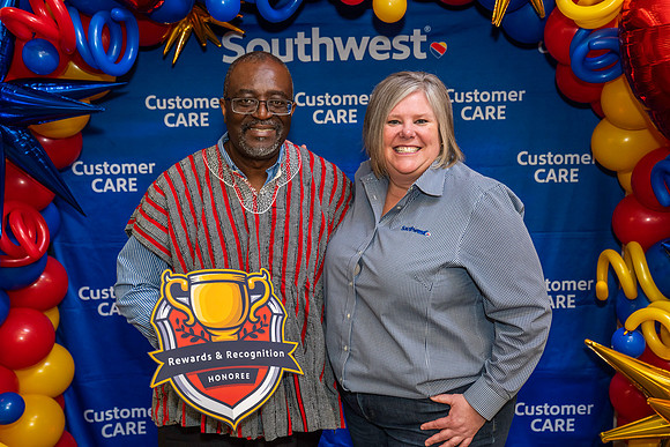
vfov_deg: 31.0
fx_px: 805
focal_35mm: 43
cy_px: 223
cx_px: 329
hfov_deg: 45.2
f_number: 4
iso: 1250
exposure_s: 1/160
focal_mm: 42
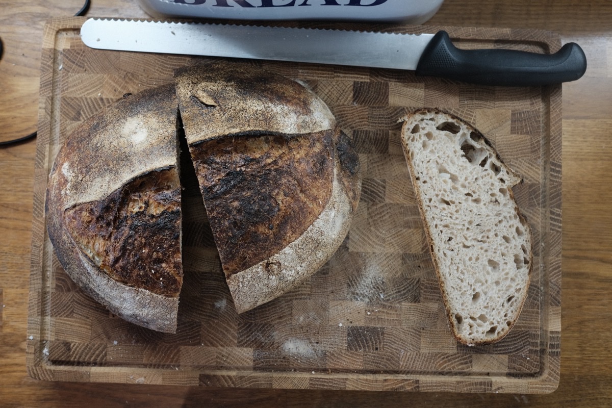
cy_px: 204
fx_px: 595
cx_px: 306
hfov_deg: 54.4
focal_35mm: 35
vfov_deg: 37.9
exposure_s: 1/61
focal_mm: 23
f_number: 4
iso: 800
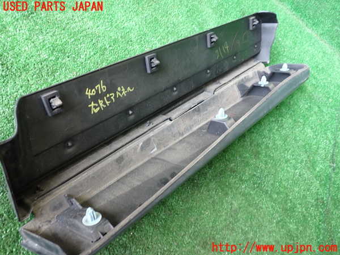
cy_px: 128
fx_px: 295
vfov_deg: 46.8
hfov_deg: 60.0
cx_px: 170
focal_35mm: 30
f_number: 2.3
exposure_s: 1/30
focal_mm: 5.4
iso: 200
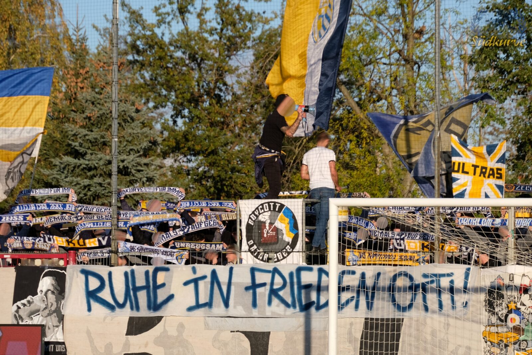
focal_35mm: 206
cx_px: 266
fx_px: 3044
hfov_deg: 10.0
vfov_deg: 6.7
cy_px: 178
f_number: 8
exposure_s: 1/350
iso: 200
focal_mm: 137.2
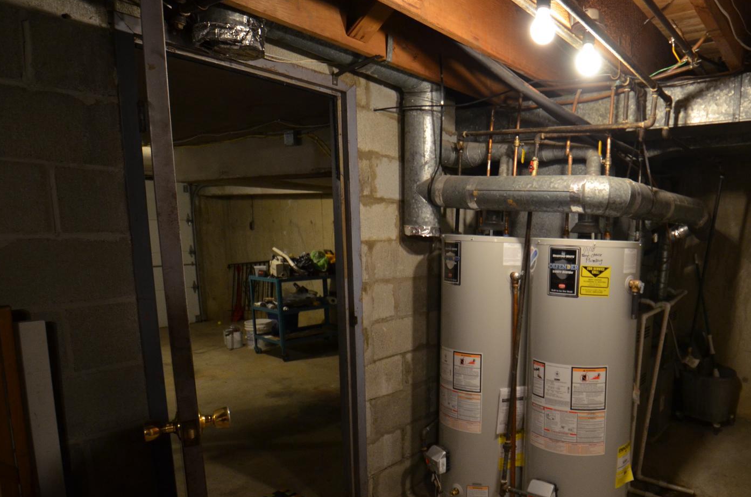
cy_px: 298
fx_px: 458
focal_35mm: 22
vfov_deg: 56.6
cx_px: 547
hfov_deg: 74.1
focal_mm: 10
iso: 800
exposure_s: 1/40
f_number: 3.5
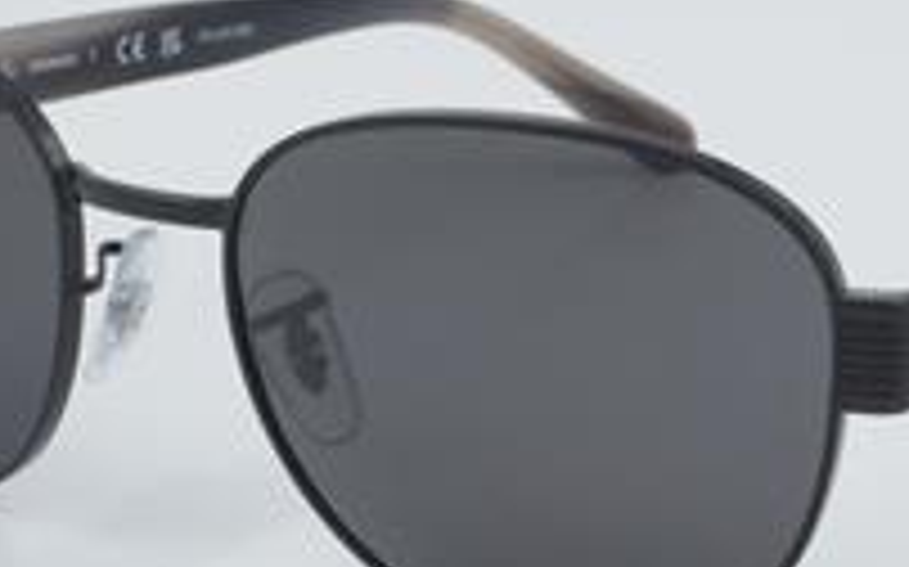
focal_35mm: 151
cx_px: 590
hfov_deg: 13.8
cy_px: 328
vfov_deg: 8.7
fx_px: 3739
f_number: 32
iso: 100
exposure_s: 1/3
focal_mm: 50
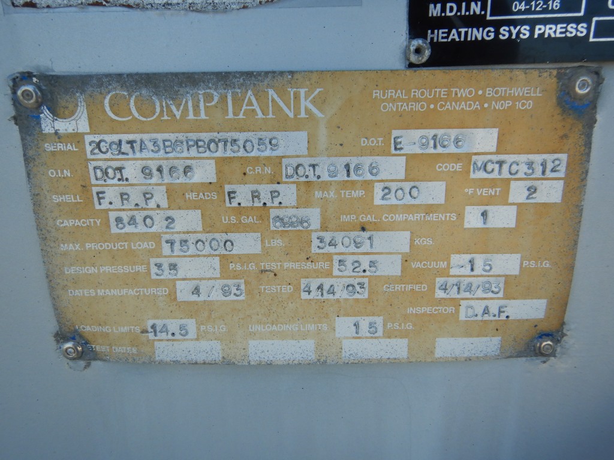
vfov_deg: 56.8
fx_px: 426
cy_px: 230
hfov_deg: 71.6
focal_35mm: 24
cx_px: 307
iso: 125
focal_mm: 4.3
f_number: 2.8
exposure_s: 1/640
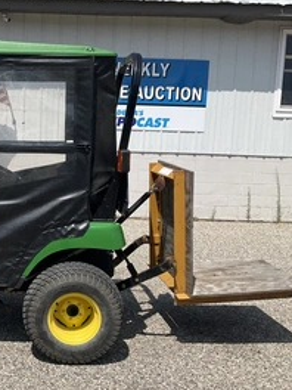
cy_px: 204
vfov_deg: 42.9
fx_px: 495
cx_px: 37
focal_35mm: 44
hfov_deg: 31.5
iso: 25
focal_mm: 3
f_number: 1.8
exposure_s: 1/2667
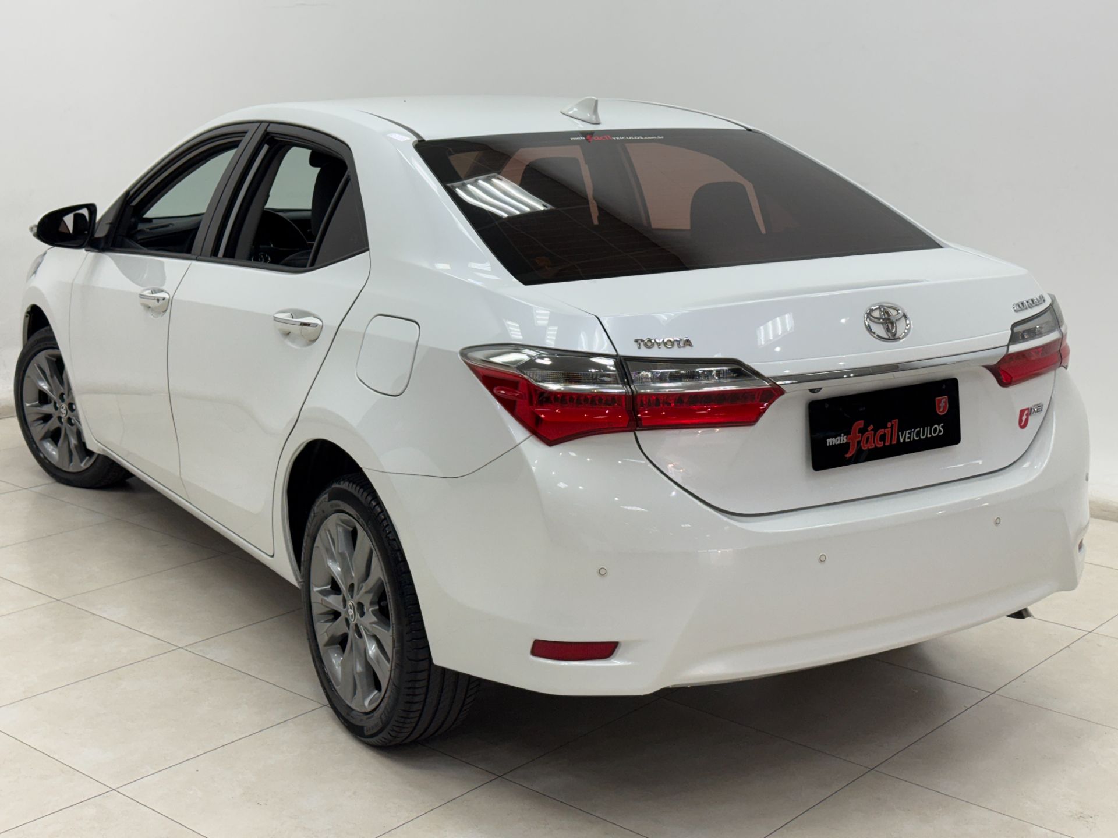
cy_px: 419
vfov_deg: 30.3
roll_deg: -0.2
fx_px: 1550
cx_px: 559
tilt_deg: -12.1
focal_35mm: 48
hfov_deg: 39.7
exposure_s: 1/120
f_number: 1.78
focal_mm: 6.76
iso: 64
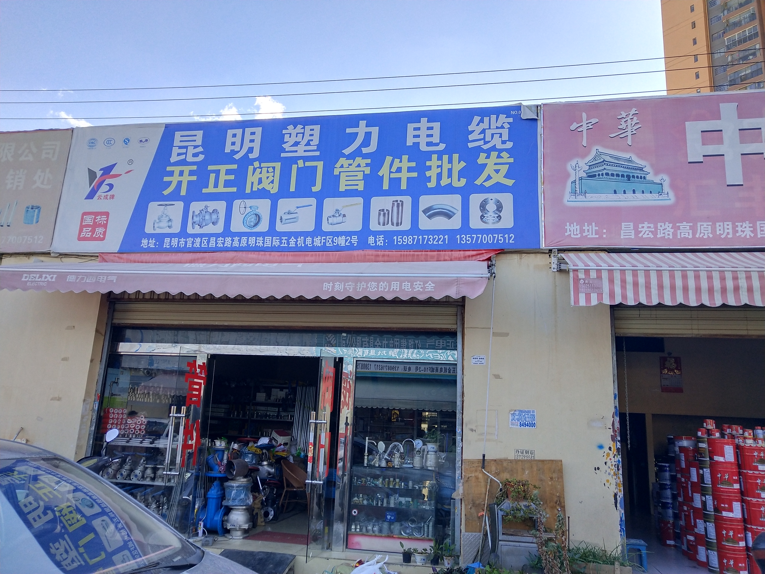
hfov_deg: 60.0
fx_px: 663
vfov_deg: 46.8
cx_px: 382
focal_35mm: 30
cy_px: 287
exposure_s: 1/1156
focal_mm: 3.95
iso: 125
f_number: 1.8
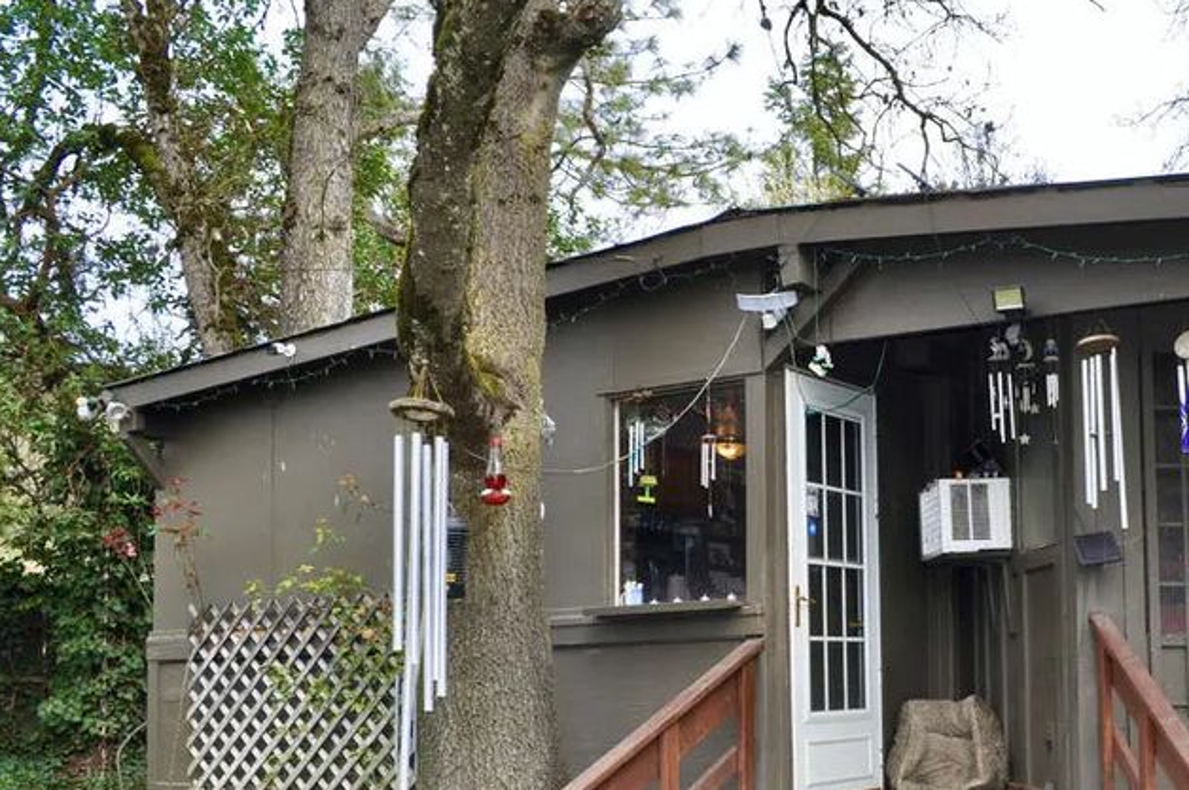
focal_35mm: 44
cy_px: 544
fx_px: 1451
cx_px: 801
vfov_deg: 30.2
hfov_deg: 43.9
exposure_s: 1/200
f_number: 6.3
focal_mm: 18
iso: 200
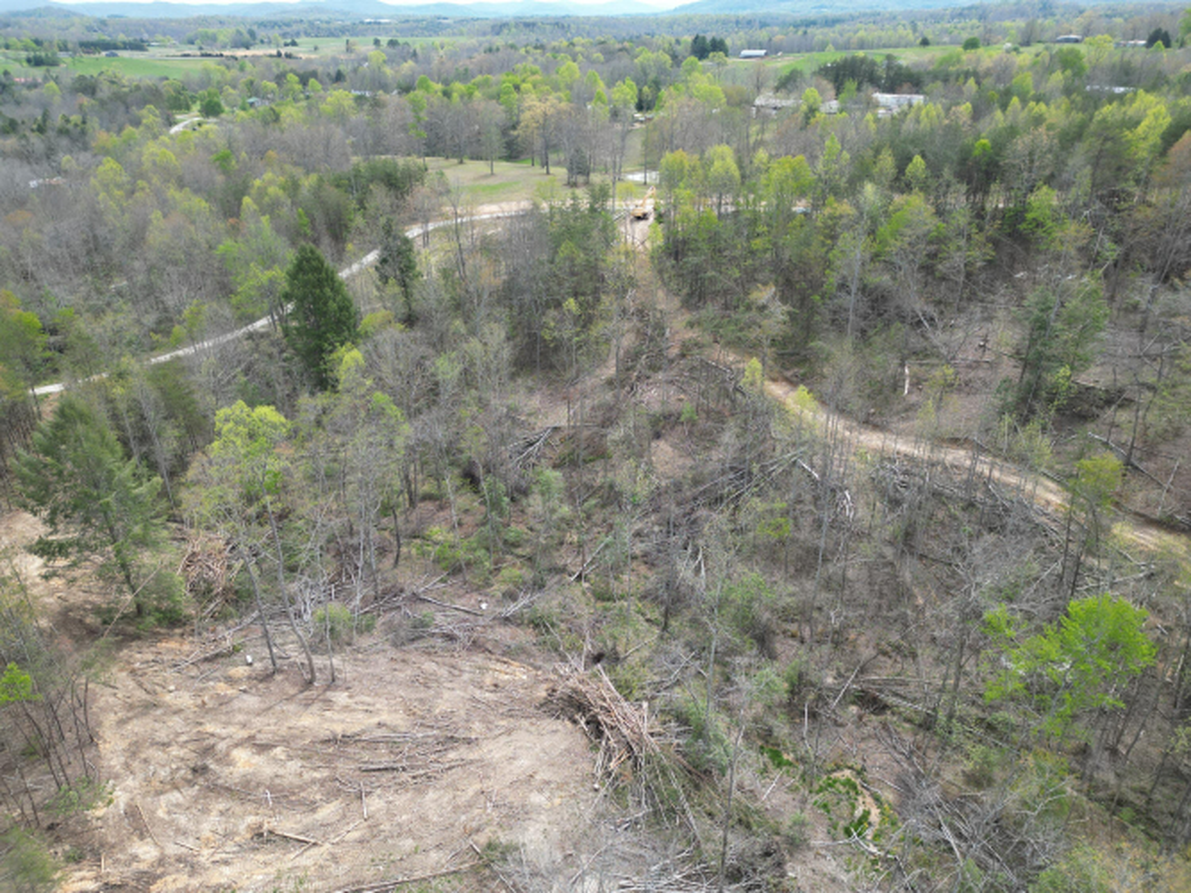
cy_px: 446
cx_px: 596
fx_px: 826
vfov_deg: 56.8
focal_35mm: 24
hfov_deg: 71.6
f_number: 1.7
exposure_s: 1/800
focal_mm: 6.72
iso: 100
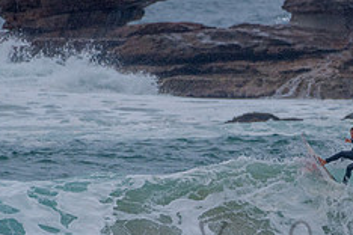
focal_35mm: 1516
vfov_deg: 0.9
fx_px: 14864
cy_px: 231
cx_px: 355
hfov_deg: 1.4
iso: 560
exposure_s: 1/2000
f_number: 5.6
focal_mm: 500
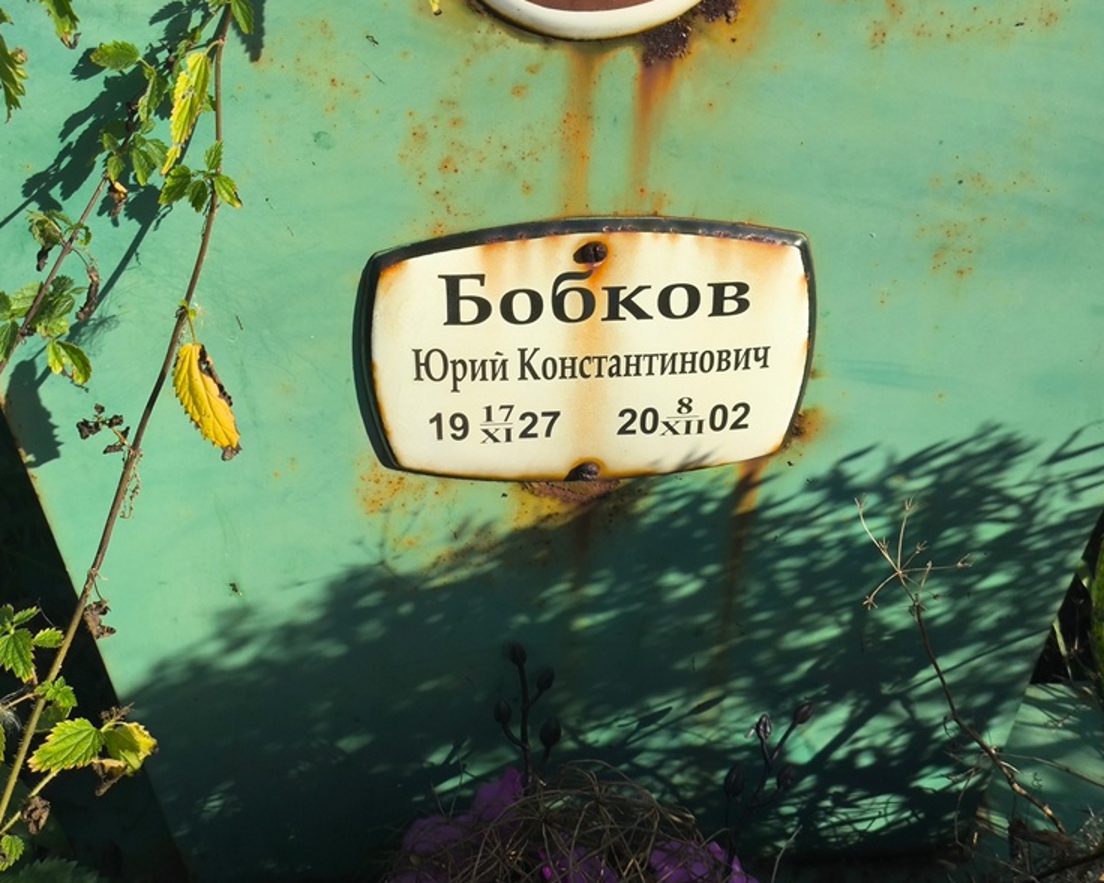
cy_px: 438
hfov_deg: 35.3
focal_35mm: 53
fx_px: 1732
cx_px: 520
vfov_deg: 28.6
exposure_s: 1/1014
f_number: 1.7
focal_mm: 4.71
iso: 50
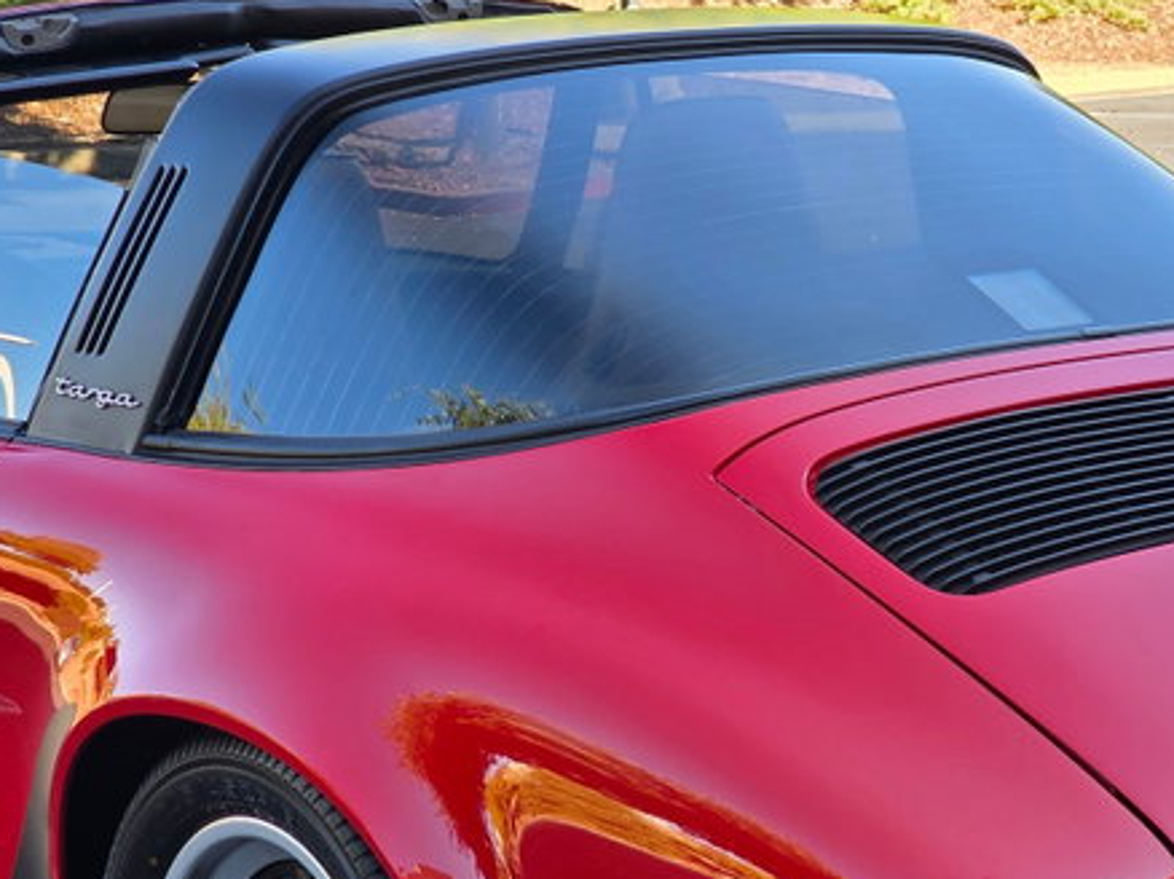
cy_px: 705
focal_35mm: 121
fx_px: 4101
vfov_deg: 12.2
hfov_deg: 16.2
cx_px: 970
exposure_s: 1/231
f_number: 2.4
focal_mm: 7.9
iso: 50
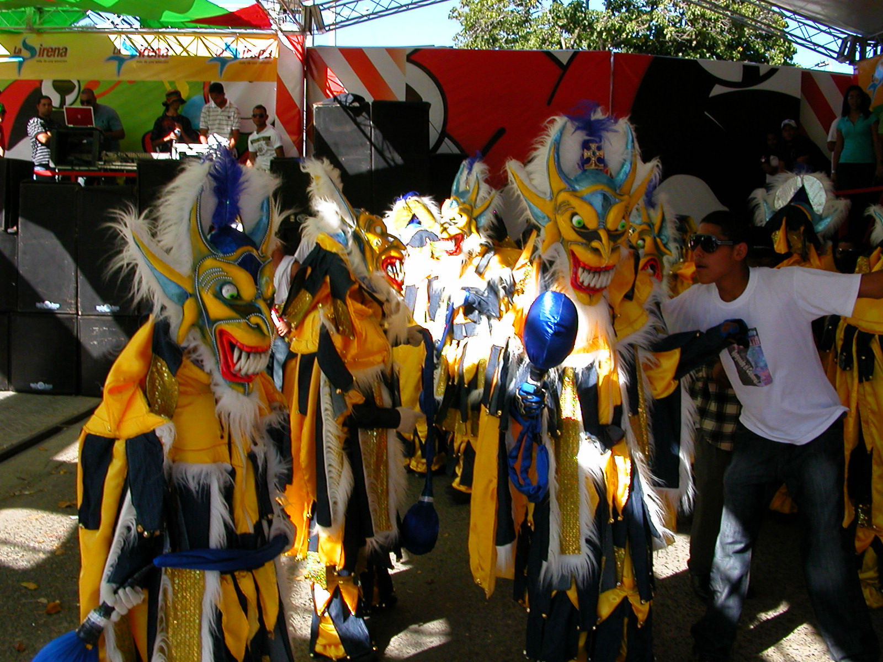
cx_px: 442
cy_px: 331
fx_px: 944
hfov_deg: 50.1
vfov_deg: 38.7
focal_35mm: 37
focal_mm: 5.6
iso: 100
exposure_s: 1/198
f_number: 4.5
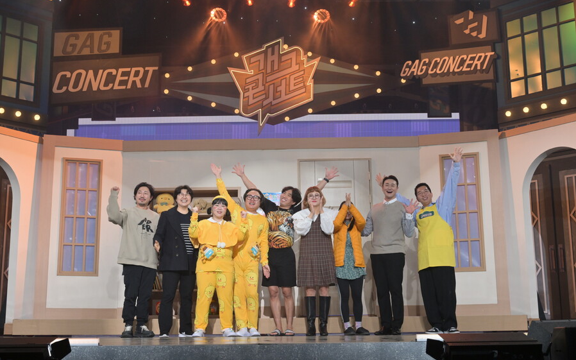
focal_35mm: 47
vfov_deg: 27.4
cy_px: 180
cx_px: 288
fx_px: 738
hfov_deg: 42.7
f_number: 6.3
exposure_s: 1/200
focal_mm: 46
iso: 1000
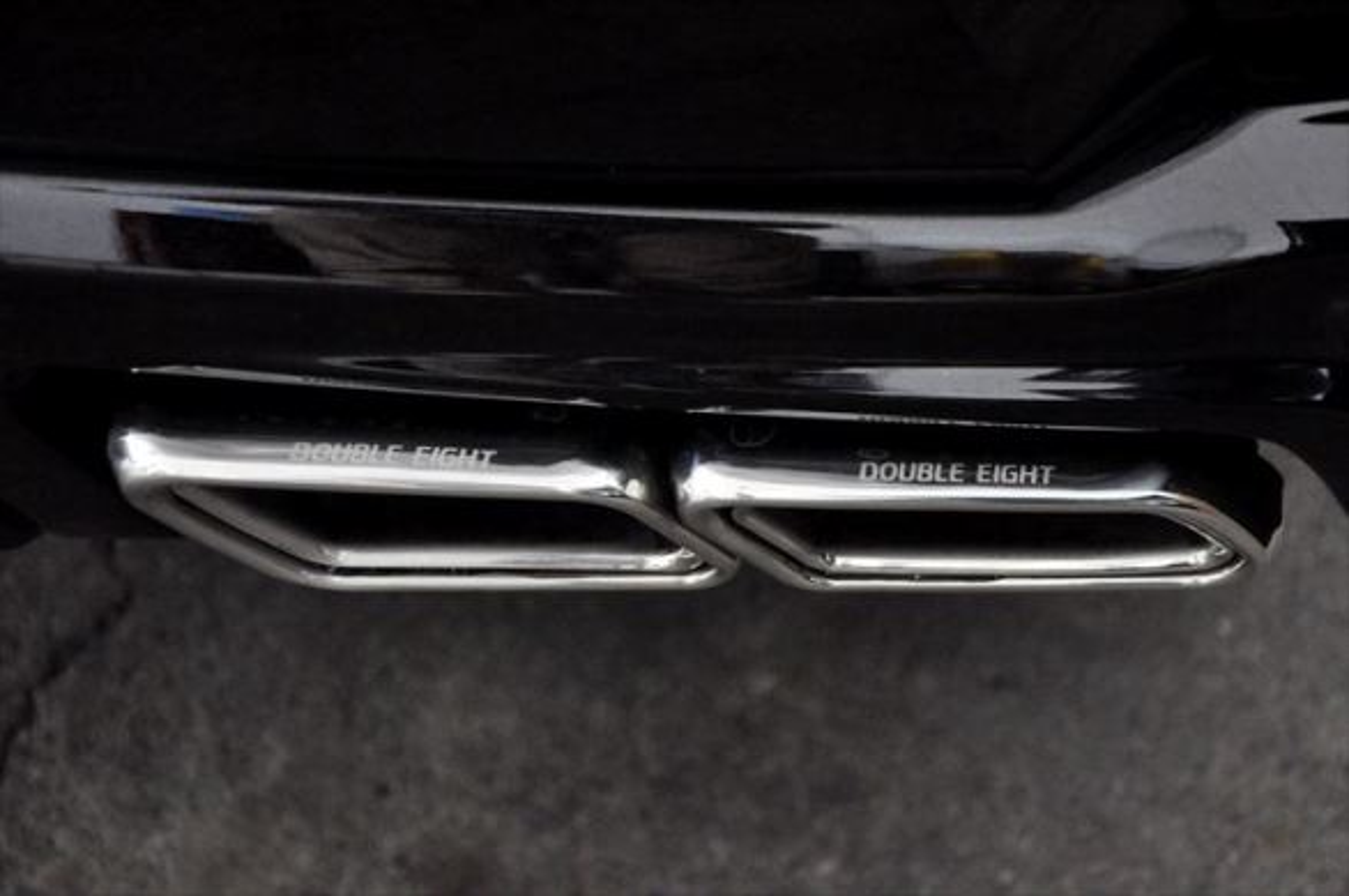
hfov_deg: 19.5
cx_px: 674
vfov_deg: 13.0
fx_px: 3929
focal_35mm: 105
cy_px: 448
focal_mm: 70
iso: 3200
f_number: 5.6
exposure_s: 1/100
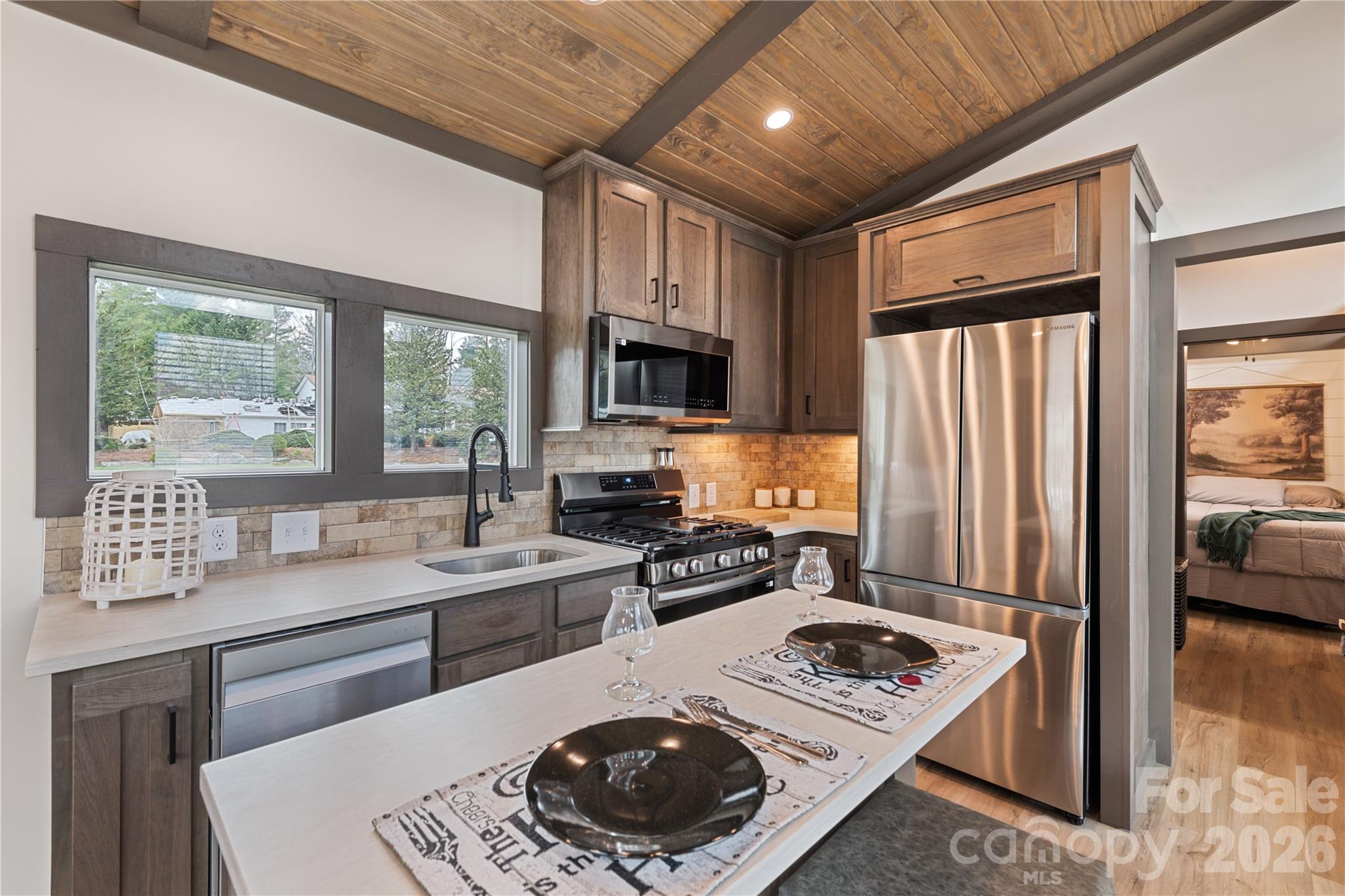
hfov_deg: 96.7
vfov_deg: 73.7
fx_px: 598
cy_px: 448
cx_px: 672
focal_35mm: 16
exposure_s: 1/3
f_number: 8
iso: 200
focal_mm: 16
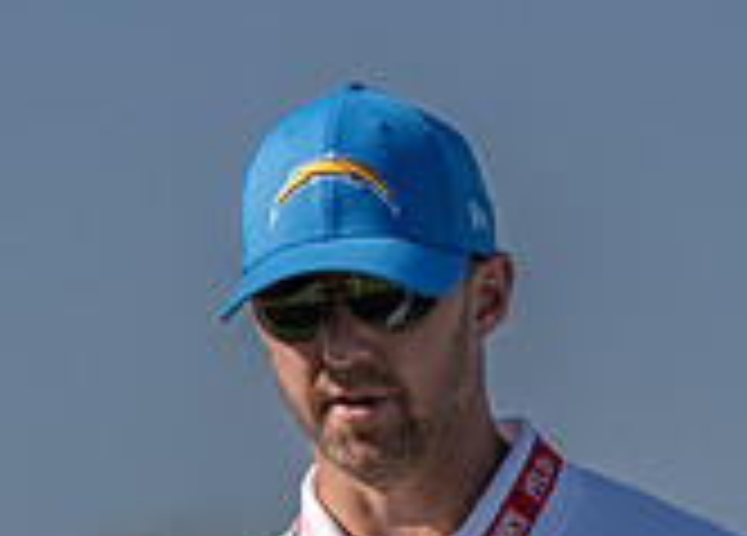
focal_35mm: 797
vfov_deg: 1.8
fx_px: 16929
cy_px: 742
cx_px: 345
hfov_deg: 2.5
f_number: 3.2
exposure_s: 1/4000
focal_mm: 200
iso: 100
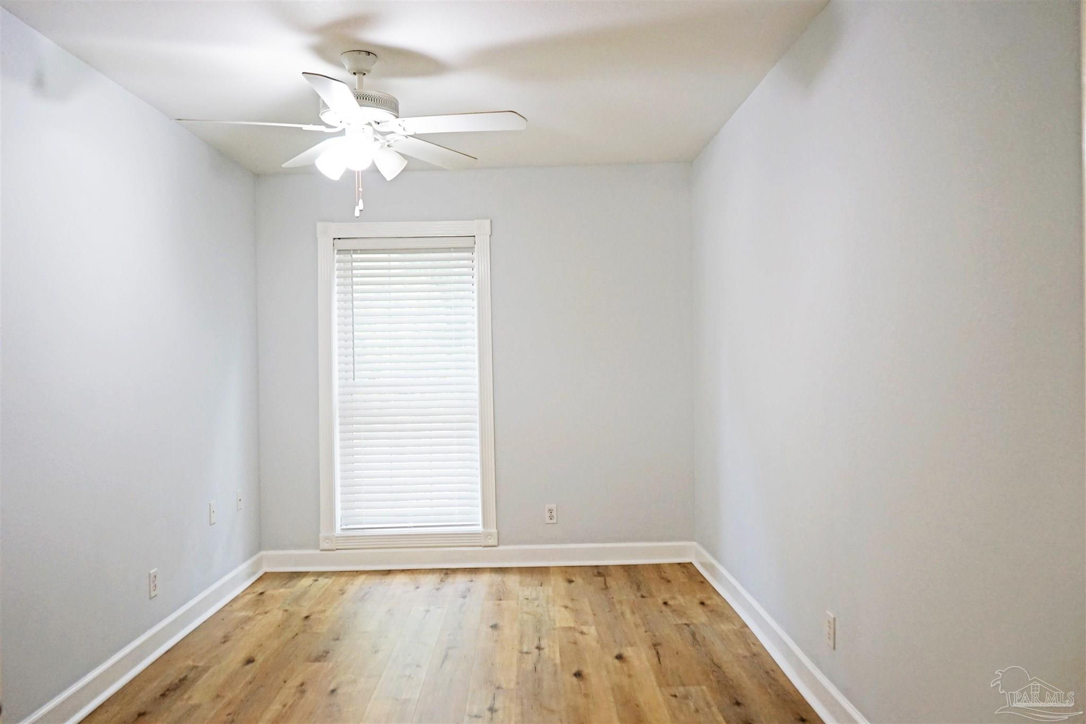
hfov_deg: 65.5
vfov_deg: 46.4
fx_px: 845
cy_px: 362
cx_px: 543
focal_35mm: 28
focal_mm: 28
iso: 800
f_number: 4
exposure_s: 1/160
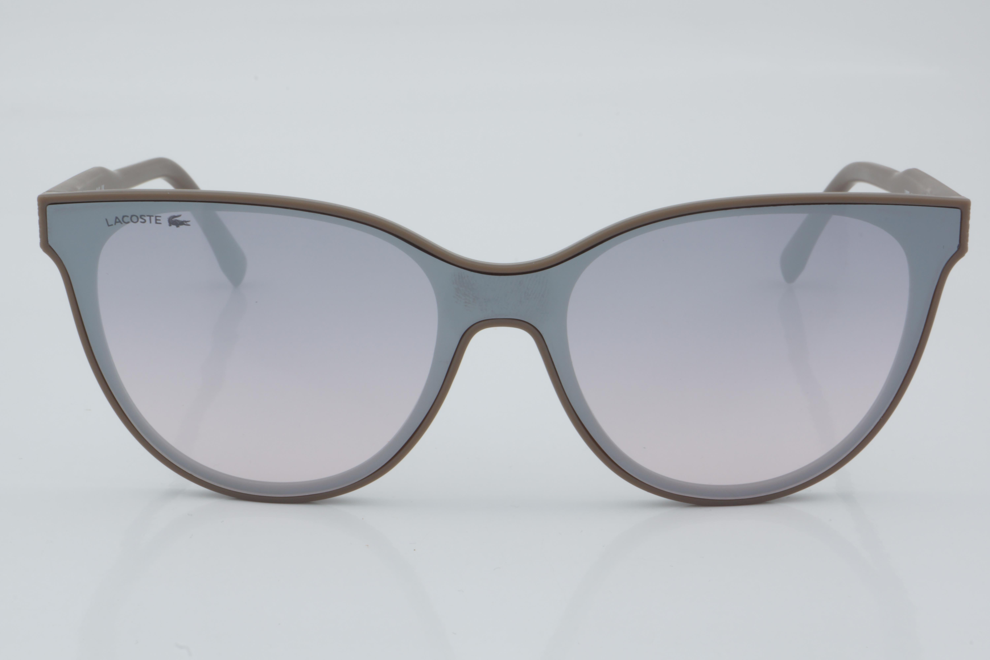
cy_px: 330
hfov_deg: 24.6
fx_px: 2269
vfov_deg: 16.6
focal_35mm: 82
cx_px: 495
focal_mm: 55
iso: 100
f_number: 32
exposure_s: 1/4
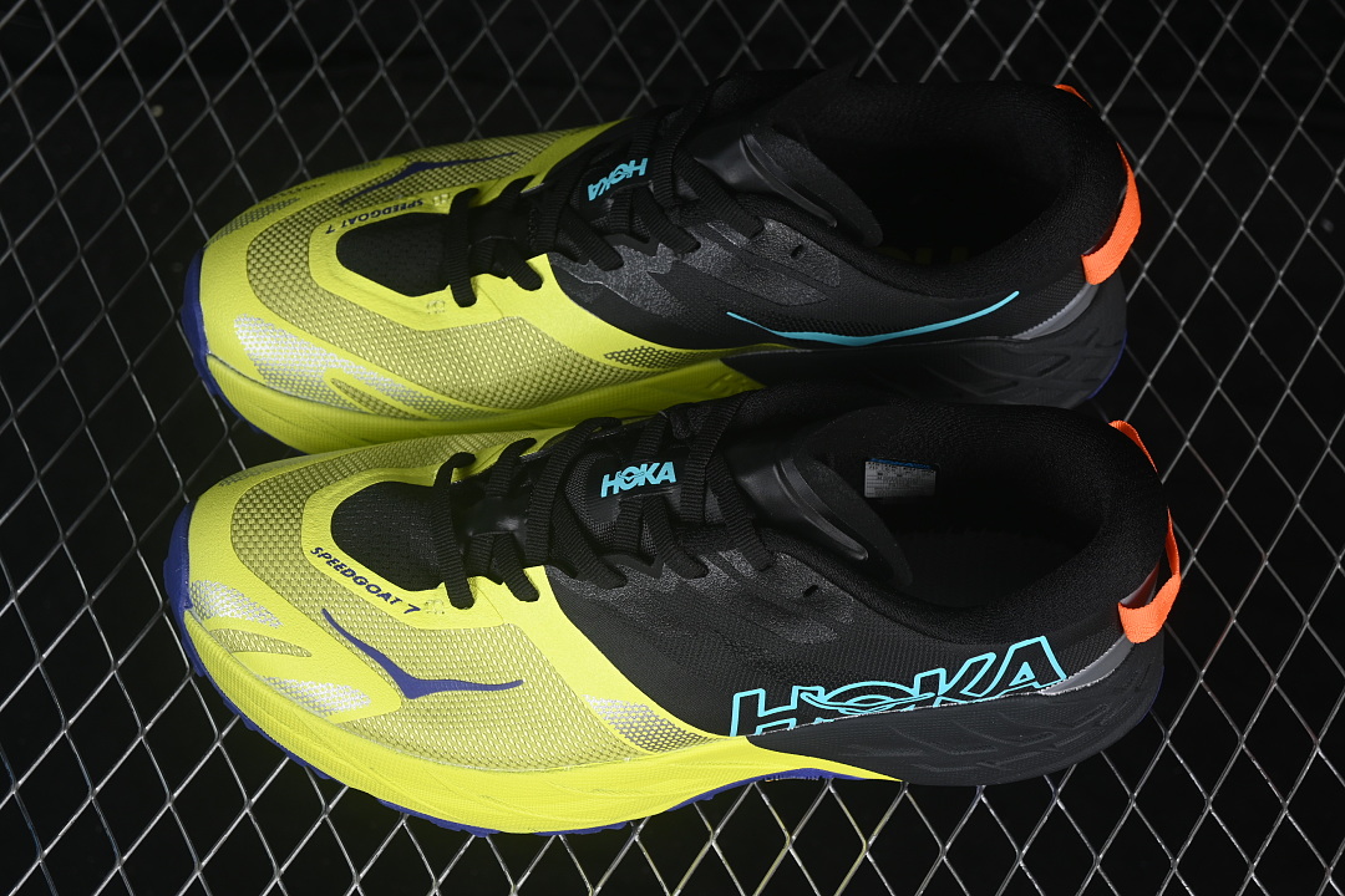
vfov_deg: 18.2
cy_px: 448
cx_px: 672
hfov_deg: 27.0
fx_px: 2802
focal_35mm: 75
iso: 160
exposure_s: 1/80
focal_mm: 50
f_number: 7.1
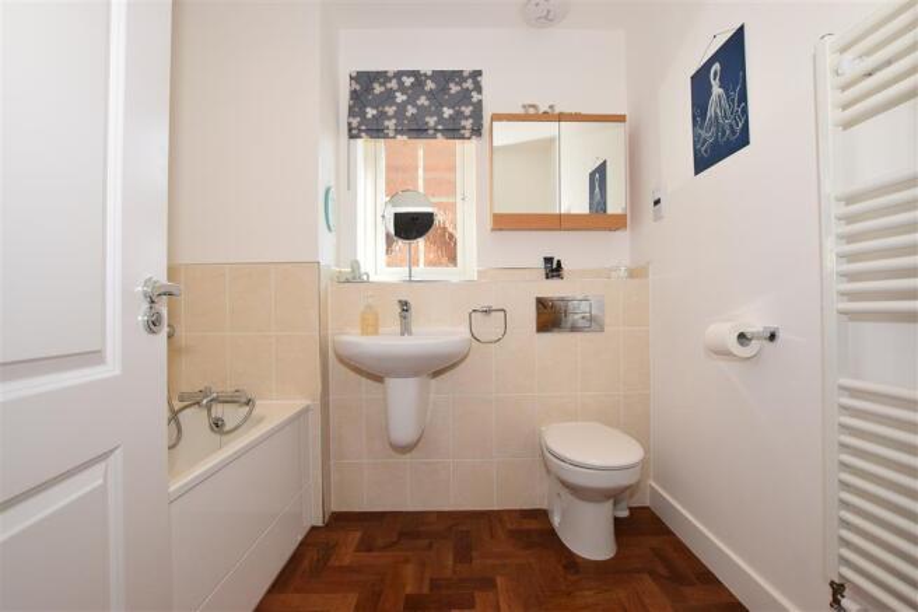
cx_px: 459
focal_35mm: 15
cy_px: 306
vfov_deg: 77.3
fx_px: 382
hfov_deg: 100.4
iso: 400
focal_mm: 10
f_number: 9
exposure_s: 1/200
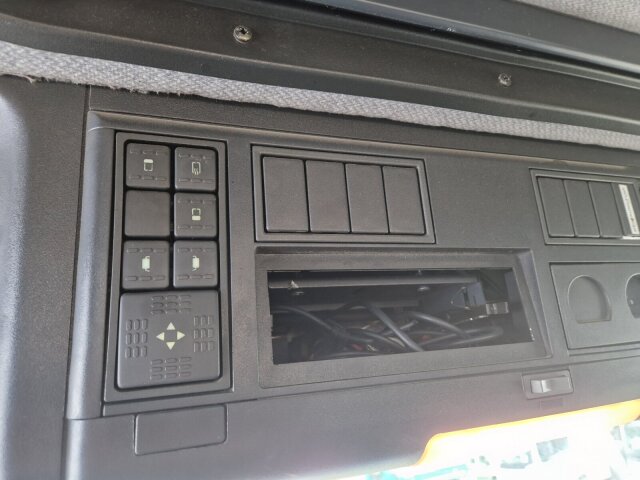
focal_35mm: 23
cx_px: 320
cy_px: 240
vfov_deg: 58.9
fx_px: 425
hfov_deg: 73.9
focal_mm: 5.4
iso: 400
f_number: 1.8
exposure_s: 1/100
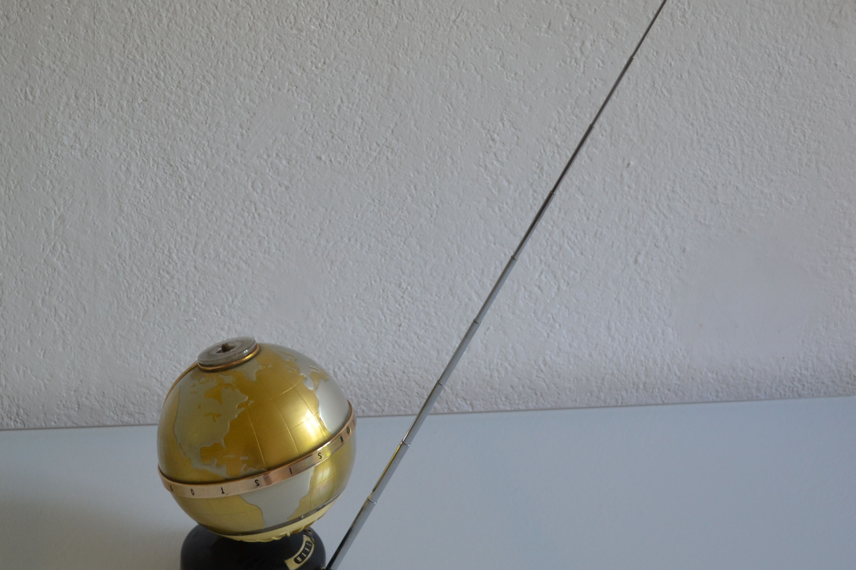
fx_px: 1331
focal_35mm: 56
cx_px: 356
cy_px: 274
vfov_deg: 24.2
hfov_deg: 35.6
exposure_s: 1/50
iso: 400
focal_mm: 26
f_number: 4.2
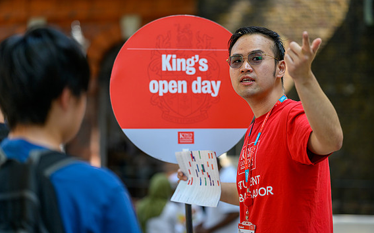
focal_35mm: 89
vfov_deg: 14.7
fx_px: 907
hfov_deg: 23.3
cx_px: 187
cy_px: 114
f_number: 1.8
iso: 400
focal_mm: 85
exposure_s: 1/1250
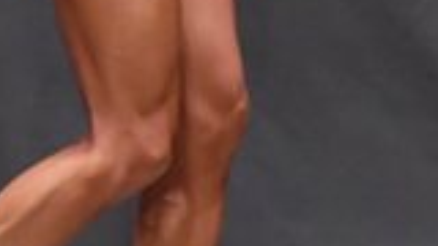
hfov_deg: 2.0
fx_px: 12764
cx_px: 64
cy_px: -167
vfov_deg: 1.1
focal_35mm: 1099
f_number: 5.6
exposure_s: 1/400
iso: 6400
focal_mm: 145
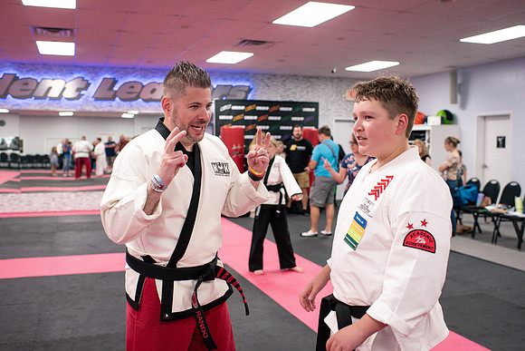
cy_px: 176
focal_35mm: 36
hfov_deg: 53.1
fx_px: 525
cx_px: 262
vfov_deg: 36.9
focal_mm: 35
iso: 3200
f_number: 3.2
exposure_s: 1/400
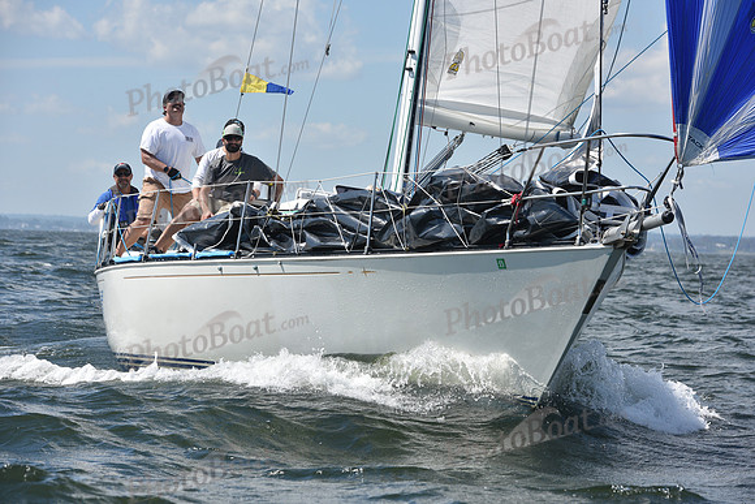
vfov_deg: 8.9
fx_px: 3251
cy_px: 252
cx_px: 378
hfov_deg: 13.2
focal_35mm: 155
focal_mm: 155
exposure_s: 1/1250
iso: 320
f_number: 9
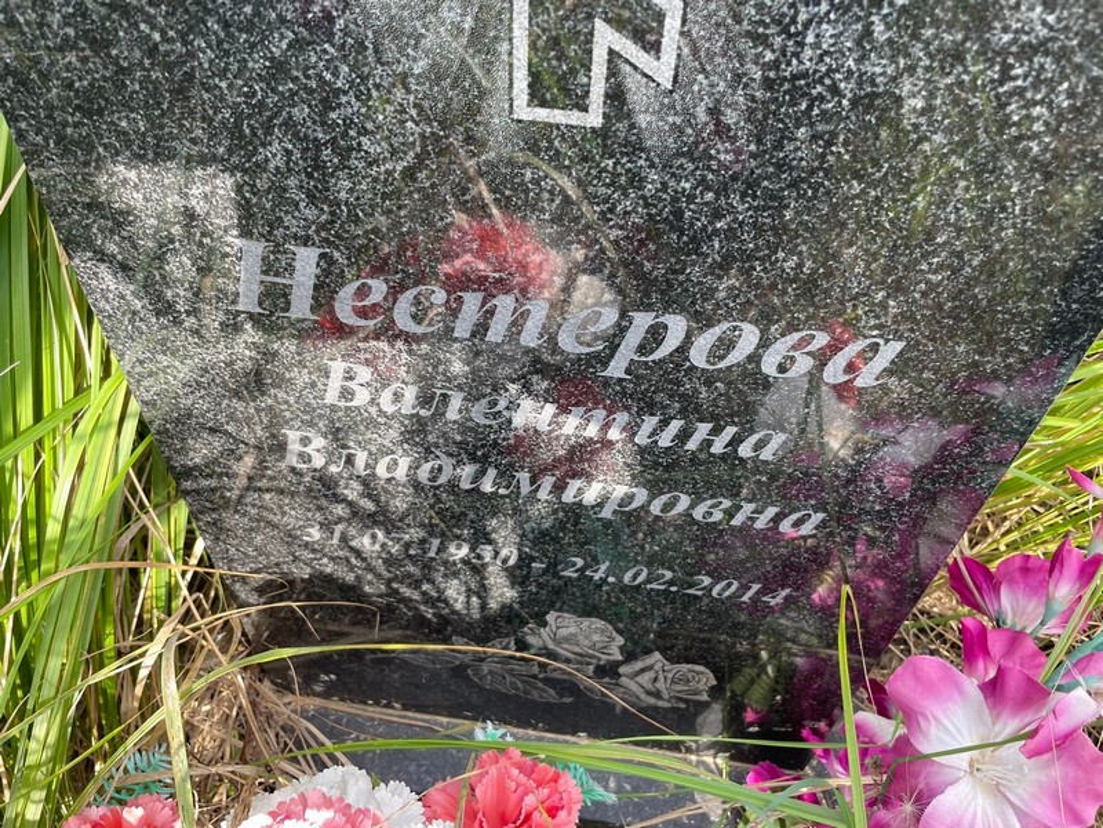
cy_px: 414
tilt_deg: -48.9
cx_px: 552
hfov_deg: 67.3
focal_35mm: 26
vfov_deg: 53.1
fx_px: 828
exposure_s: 1/121
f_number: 1.6
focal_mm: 4.2
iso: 32
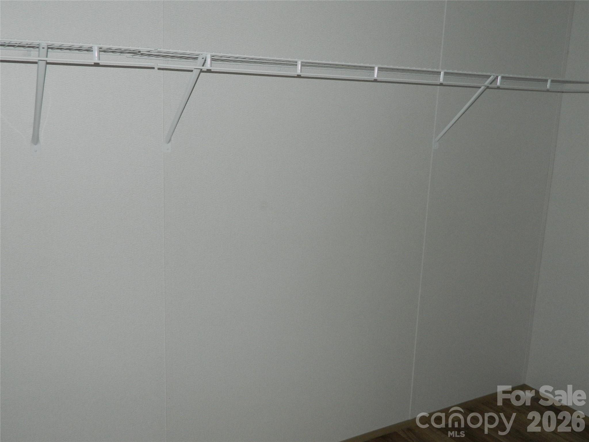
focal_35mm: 35
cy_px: 221
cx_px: 294
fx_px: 596
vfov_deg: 40.7
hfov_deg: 52.6
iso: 200
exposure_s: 1/40
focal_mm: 6.2
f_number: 3.3
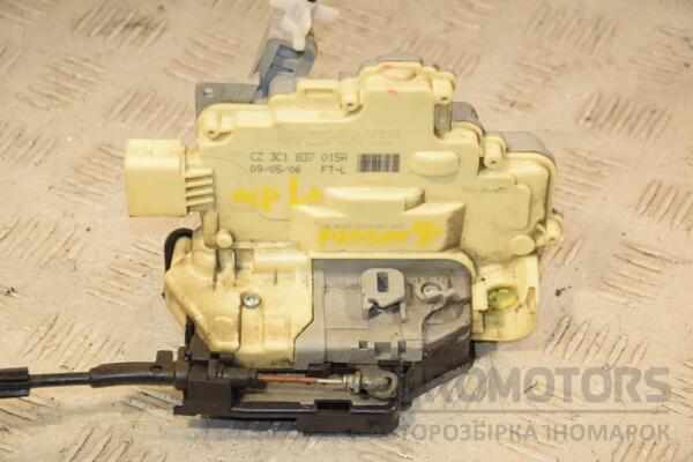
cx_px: 346
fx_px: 2454
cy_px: 231
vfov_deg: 10.8
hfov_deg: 16.1
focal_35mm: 128
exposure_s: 1/200
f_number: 8
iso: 800
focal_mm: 85
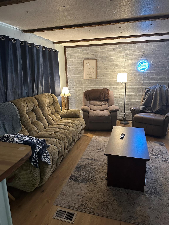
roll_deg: -0.2
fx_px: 156
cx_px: 84
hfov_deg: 56.8
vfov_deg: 71.6
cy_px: 112
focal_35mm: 24
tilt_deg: -12.7
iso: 500
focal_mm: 6.86
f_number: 1.78
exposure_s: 1/60
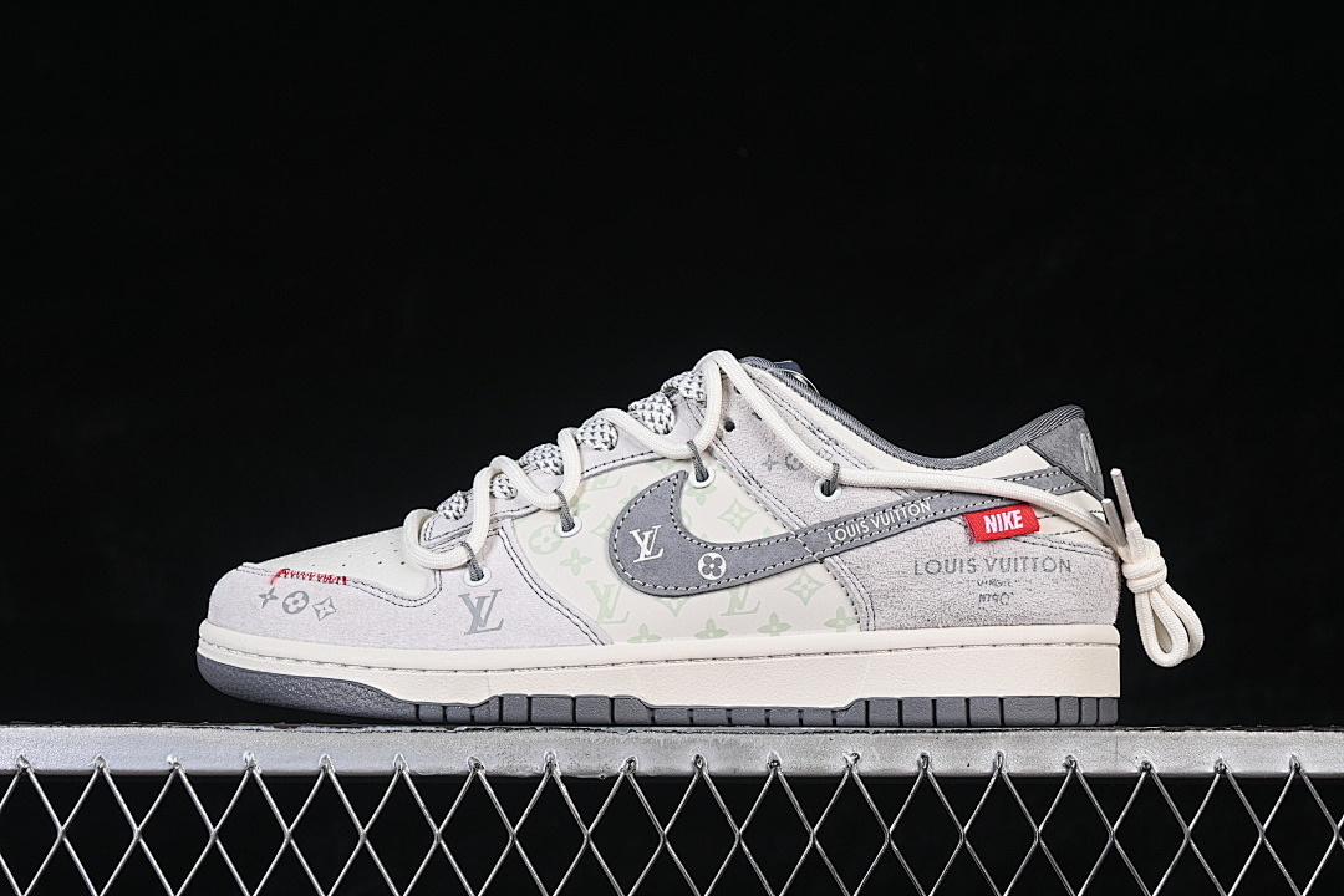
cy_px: 448
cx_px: 672
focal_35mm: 75
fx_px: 2800
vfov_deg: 18.2
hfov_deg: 27.0
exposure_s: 1/80
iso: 160
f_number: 8
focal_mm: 50
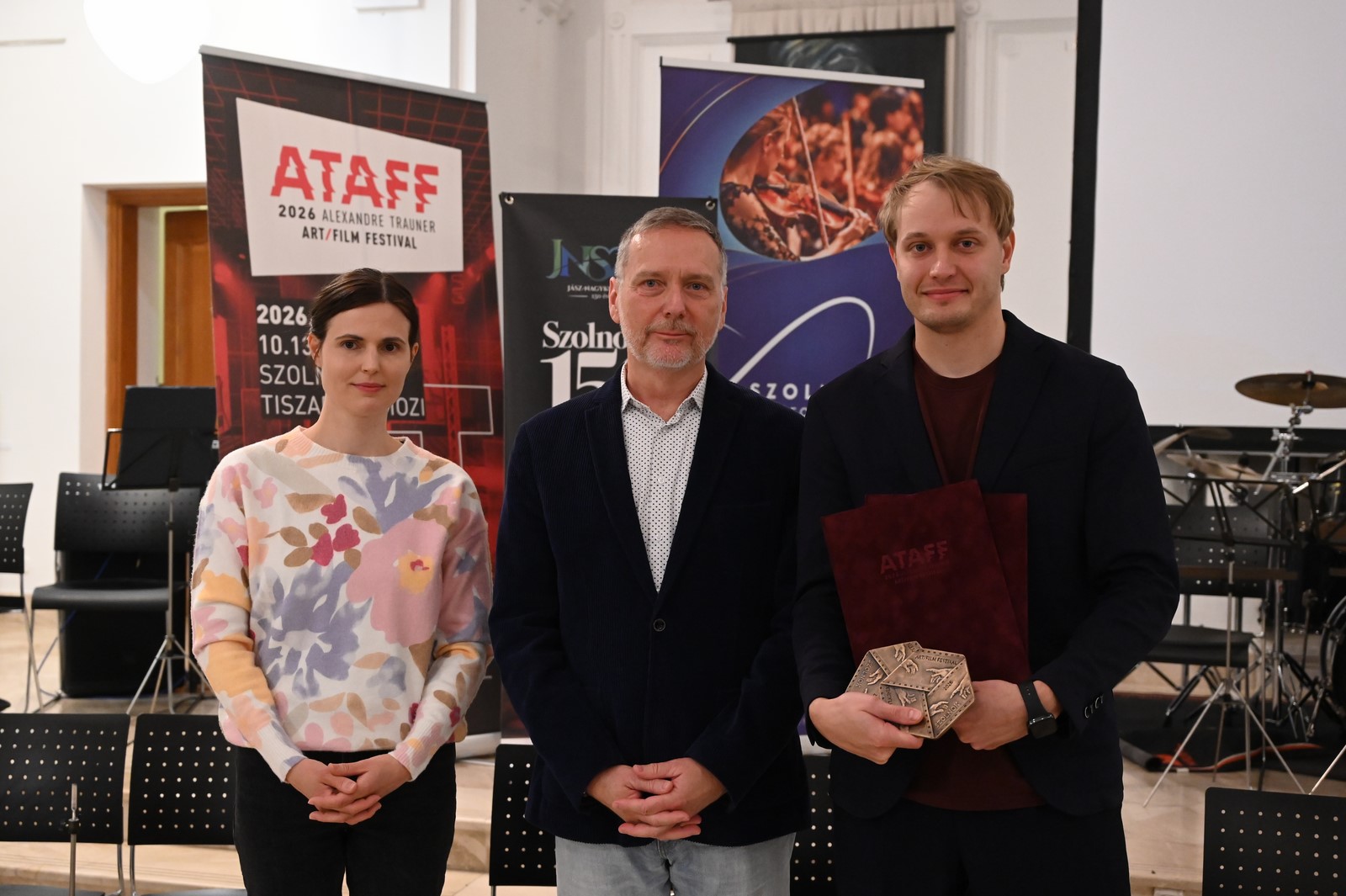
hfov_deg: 44.5
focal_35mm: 44
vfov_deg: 30.5
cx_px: 673
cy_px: 448
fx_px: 1644
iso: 6400
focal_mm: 44
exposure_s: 1/160
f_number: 4
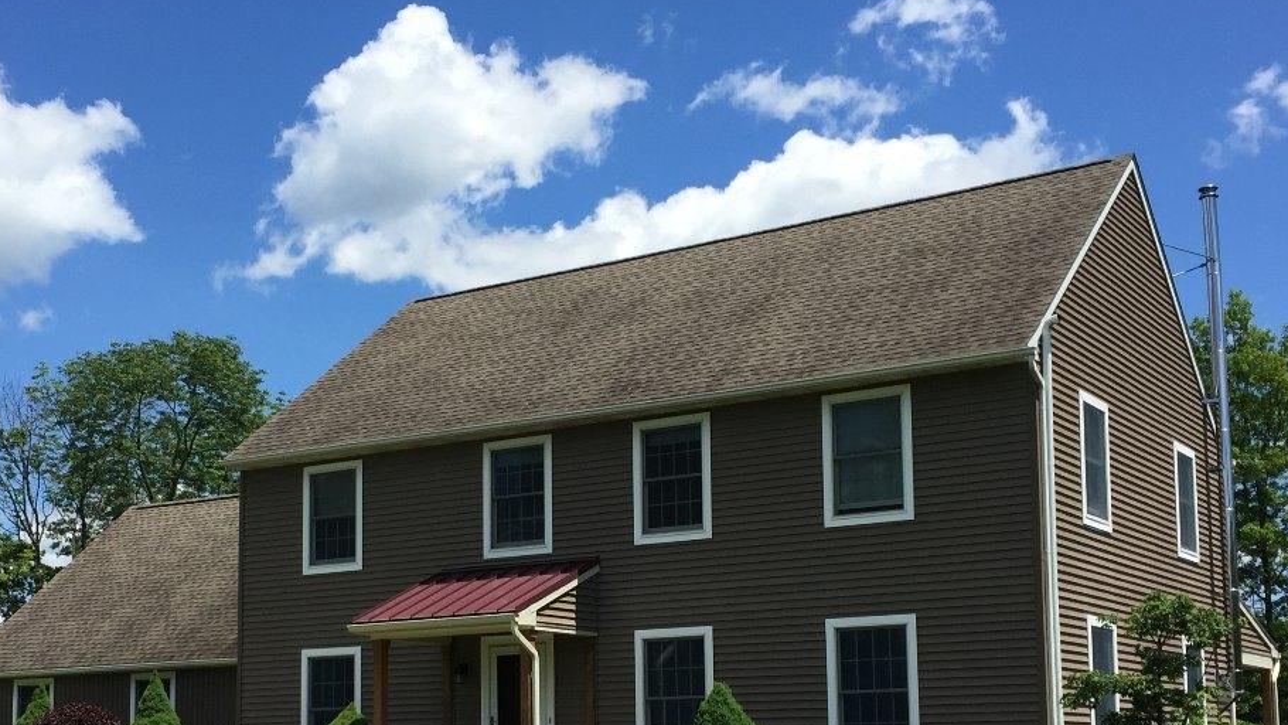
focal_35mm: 50
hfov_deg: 41.1
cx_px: 510
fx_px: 1708
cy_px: 590
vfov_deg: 23.6
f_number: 2.2
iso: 32
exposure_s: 1/2198
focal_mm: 4.15
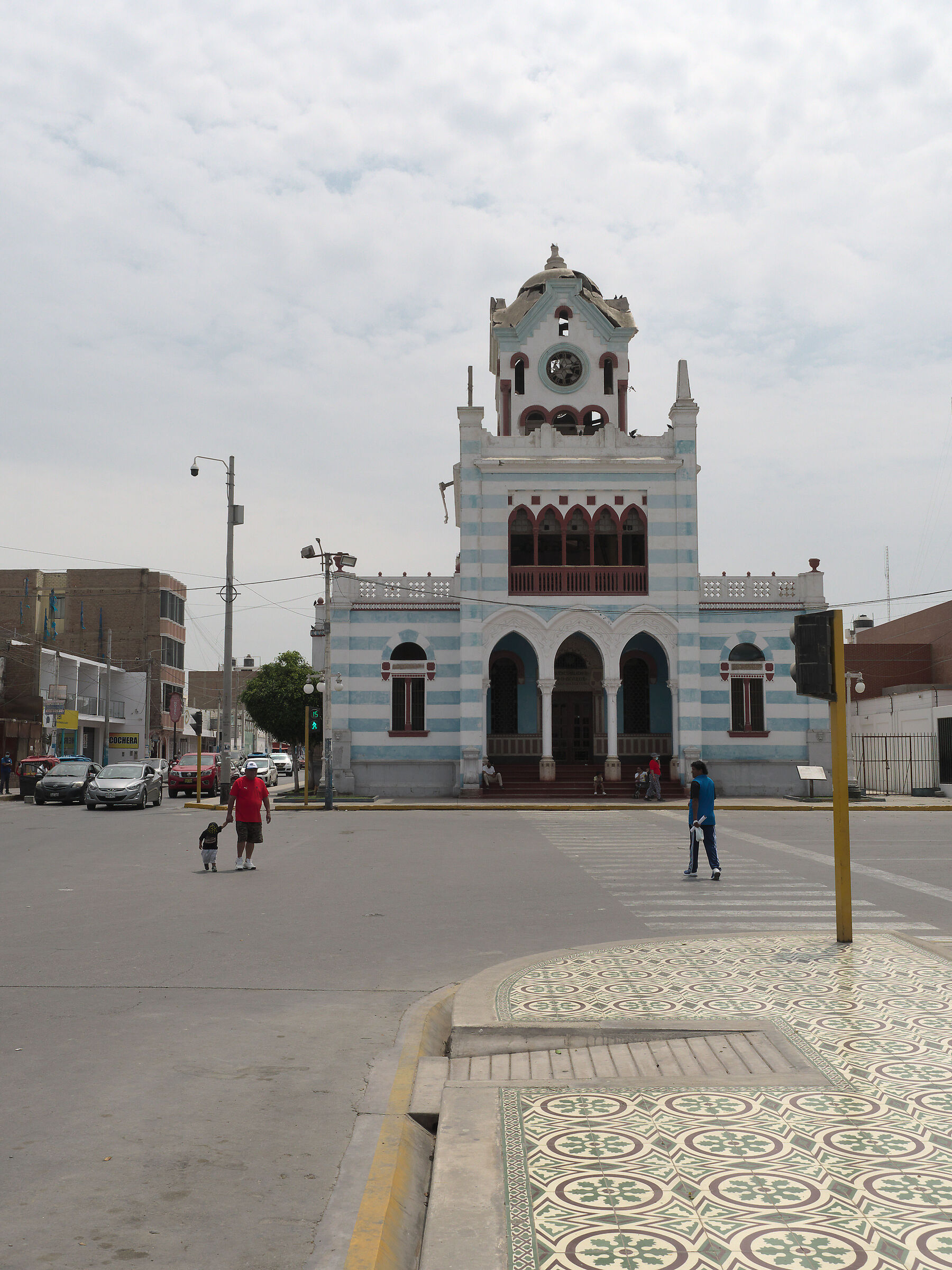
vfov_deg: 54.0
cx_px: 476
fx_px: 1247
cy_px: 635
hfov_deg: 41.8
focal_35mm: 34
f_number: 7.1
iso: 200
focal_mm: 17
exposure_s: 1/2000
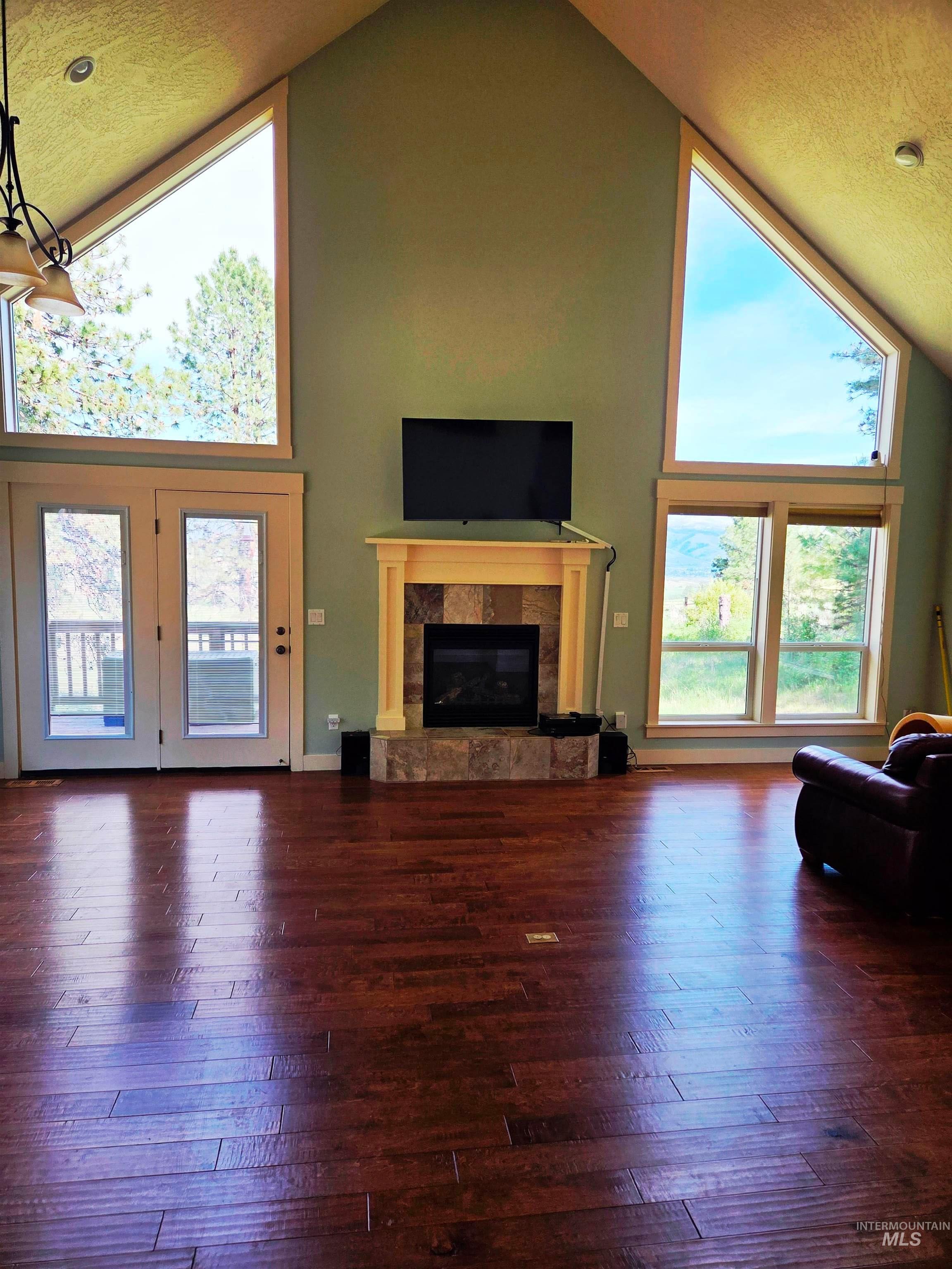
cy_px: 634
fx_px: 843
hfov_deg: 58.9
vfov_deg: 73.9
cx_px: 476
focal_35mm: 23
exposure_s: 1/670
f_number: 1.8
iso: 80
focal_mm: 5.4
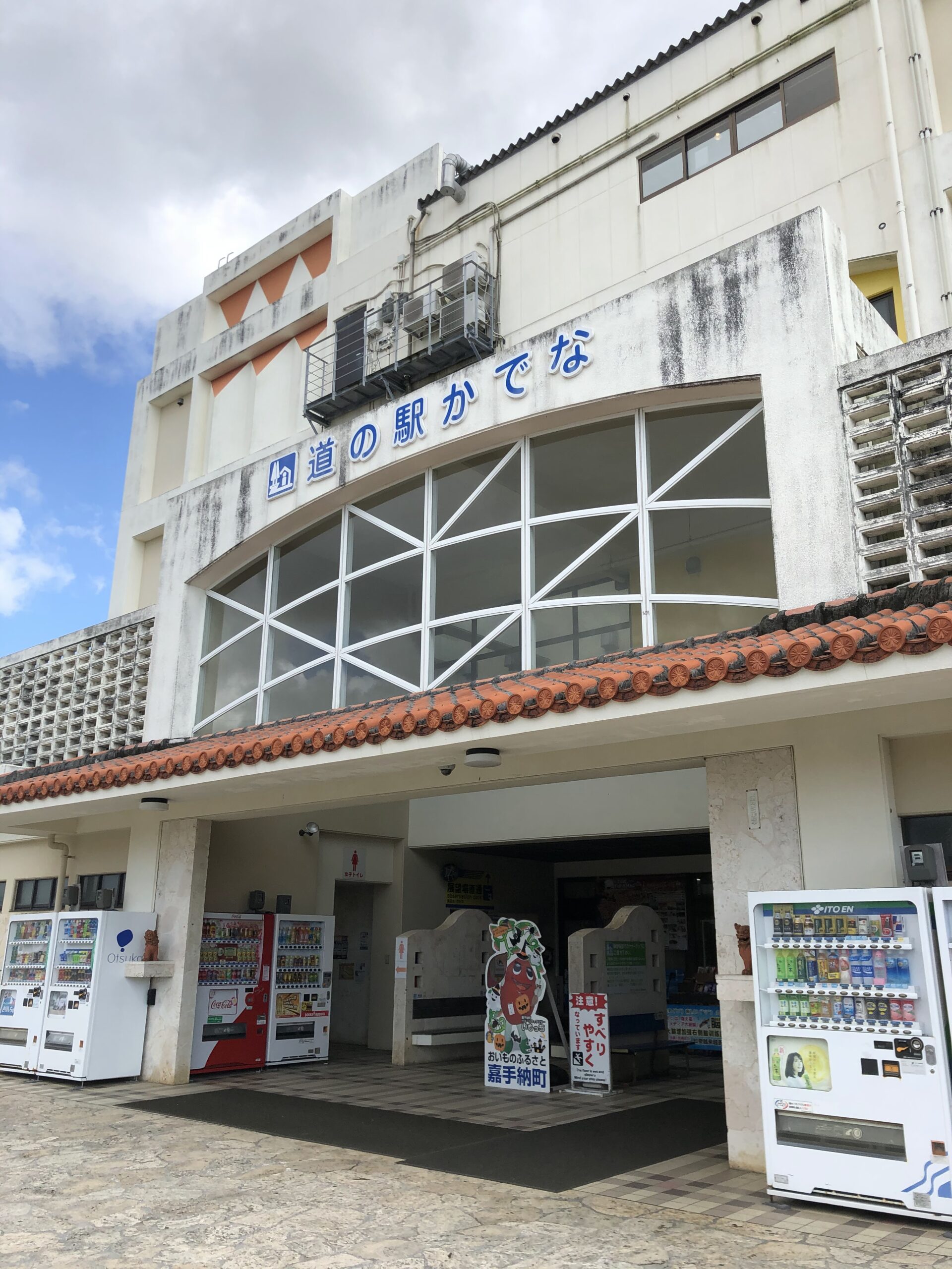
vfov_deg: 63.4
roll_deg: -0.7
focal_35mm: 28
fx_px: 1027
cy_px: 634
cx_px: 476
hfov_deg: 49.7
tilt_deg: +14.5
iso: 20
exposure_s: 1/1185
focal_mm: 4
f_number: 1.8
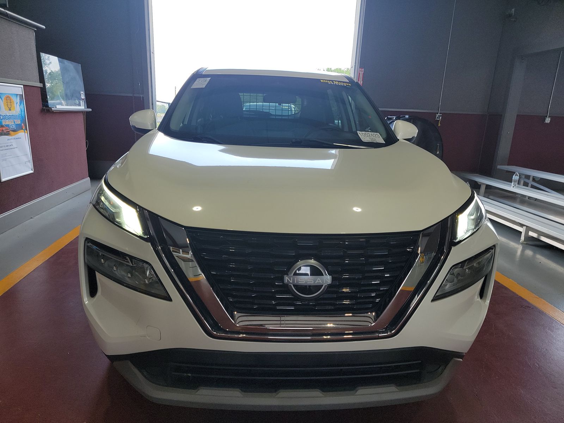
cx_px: 282
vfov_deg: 56.8
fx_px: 391
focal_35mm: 24
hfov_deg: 71.6
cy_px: 212
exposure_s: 1/119
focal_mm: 6.7
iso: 60
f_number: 1.8
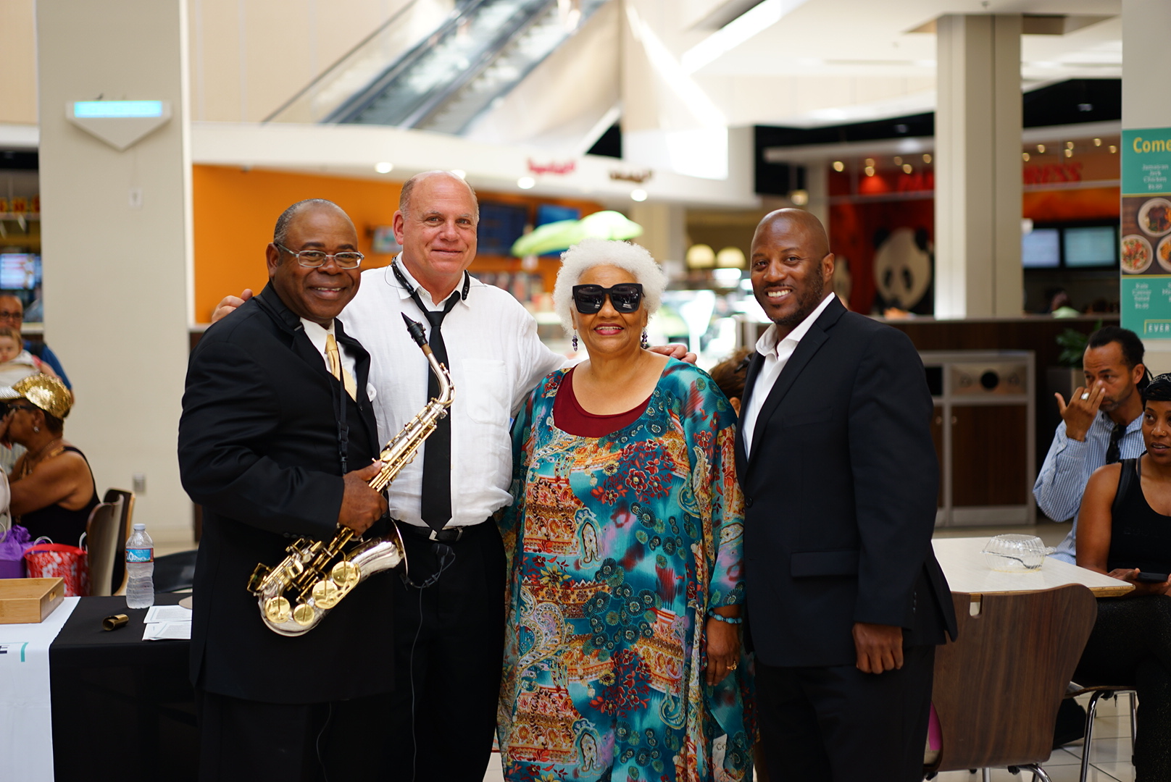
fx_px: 1790
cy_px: 391
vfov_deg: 24.7
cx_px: 586
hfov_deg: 36.2
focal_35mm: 55
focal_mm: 55
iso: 100
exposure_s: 1/80
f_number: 1.8
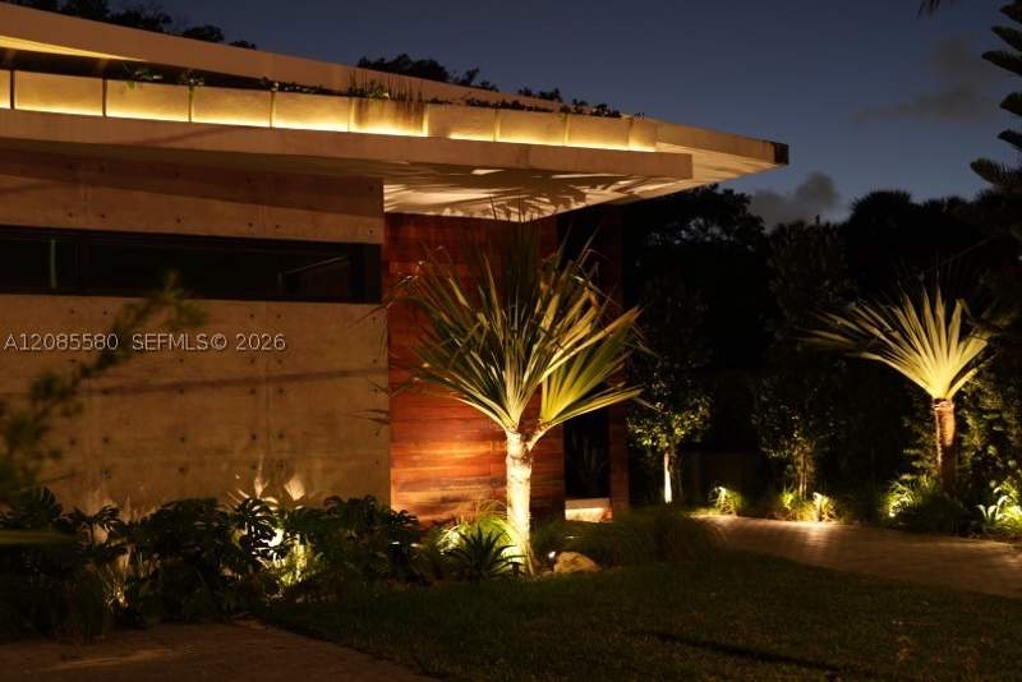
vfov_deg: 27.0
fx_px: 1420
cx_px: 511
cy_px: 341
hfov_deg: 39.6
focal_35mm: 50
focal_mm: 50
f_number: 2
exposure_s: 1/6
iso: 200
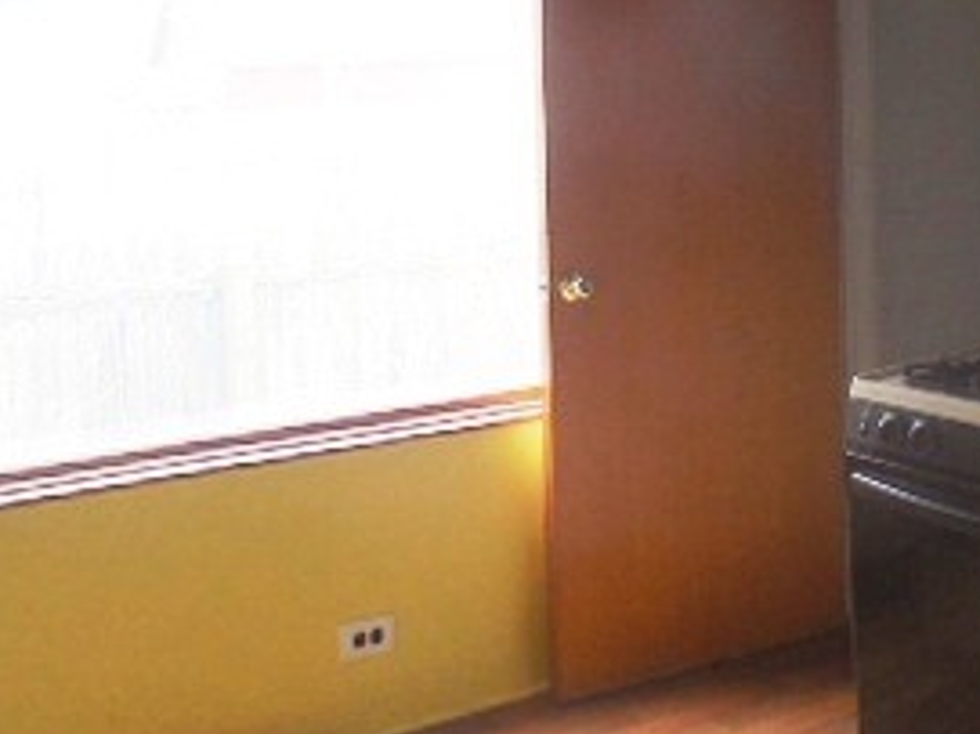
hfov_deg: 31.8
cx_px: 799
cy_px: 108
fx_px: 1670
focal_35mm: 59
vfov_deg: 24.3
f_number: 3.3
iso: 125
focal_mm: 4.5
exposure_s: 1/30
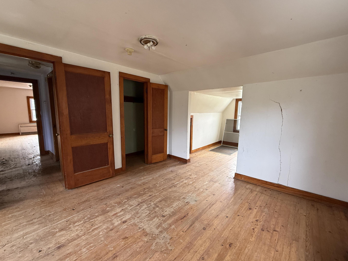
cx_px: 177
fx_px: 151
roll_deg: -1.5
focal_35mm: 15
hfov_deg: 98.2
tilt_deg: -7.5
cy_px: 133
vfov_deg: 81.7
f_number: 2.2
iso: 250
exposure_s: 1/99
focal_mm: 2.22
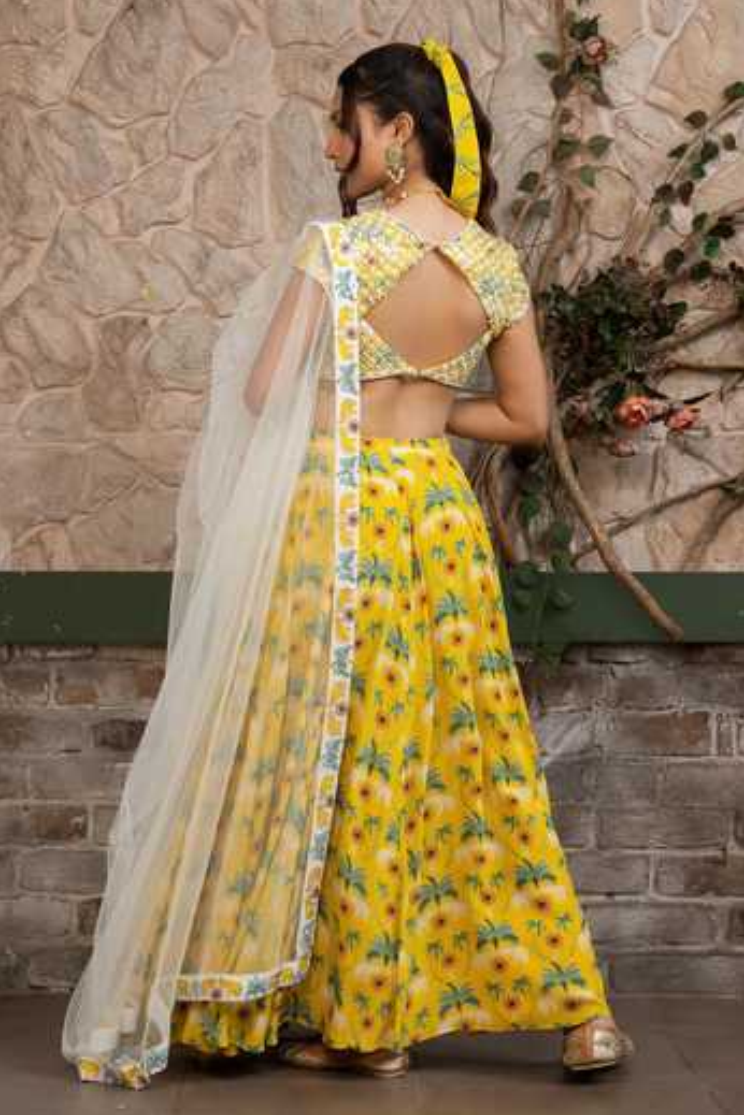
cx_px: 372
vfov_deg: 23.6
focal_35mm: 86
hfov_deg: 15.9
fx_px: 2666
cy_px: 555
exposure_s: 1/160
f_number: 8
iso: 160
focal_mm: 85
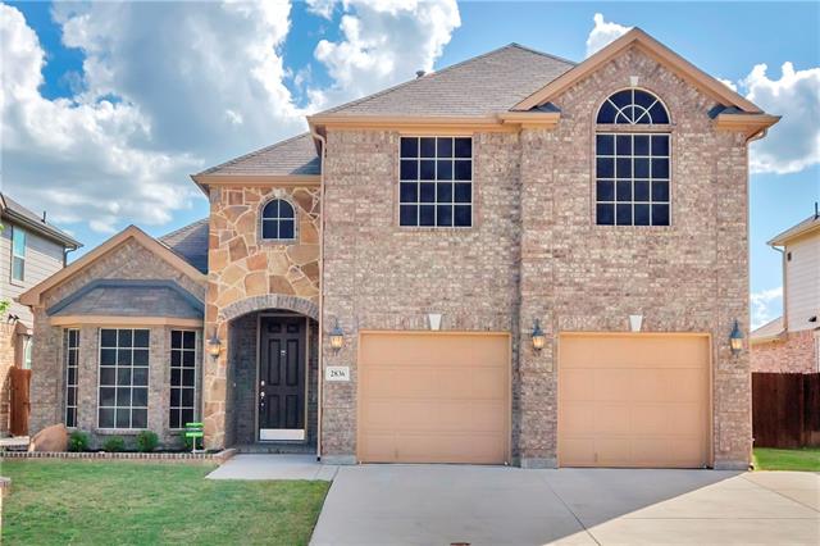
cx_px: 410
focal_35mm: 36
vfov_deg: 36.8
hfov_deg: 53.2
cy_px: 273
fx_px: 820
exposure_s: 1/5000
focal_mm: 24
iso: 200
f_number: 4
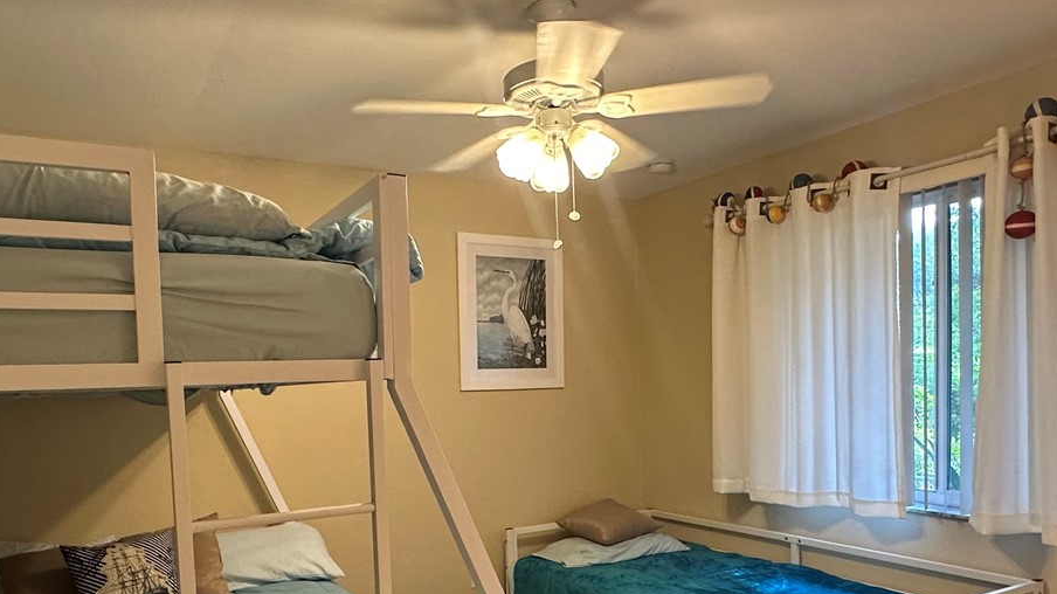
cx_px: 462
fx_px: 757
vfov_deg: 42.0
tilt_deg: -2.9
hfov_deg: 69.6
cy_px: 420
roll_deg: +1.3
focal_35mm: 27
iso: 320
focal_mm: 2.22
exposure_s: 1/120
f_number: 2.2
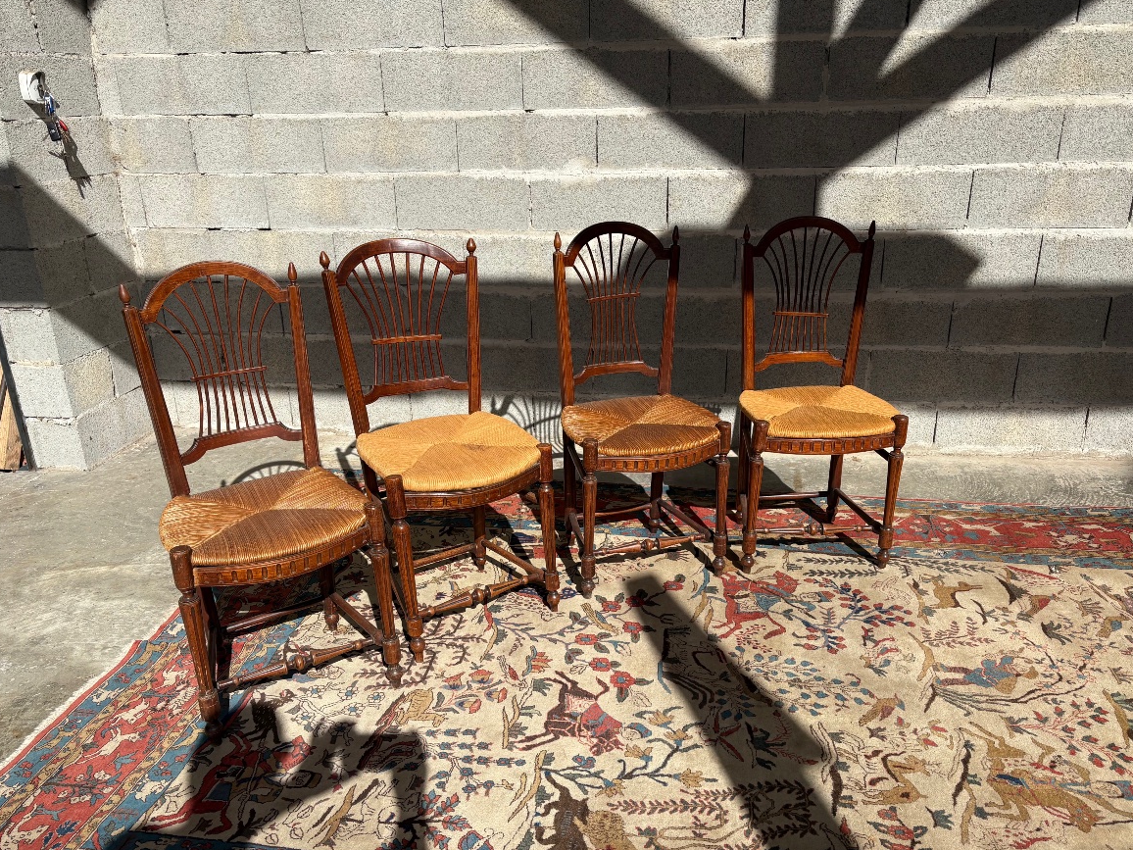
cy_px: 434
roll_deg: +1.1
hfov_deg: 65.3
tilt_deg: -20.9
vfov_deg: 51.4
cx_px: 569
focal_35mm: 27
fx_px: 884
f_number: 1.6
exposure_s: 1/4329
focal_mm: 5.96
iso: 50
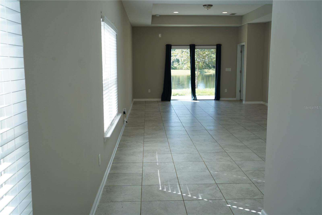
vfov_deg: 37.8
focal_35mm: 35
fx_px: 313
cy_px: 108
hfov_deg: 54.4
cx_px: 161
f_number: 7.1
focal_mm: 35
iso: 320
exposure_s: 1/60
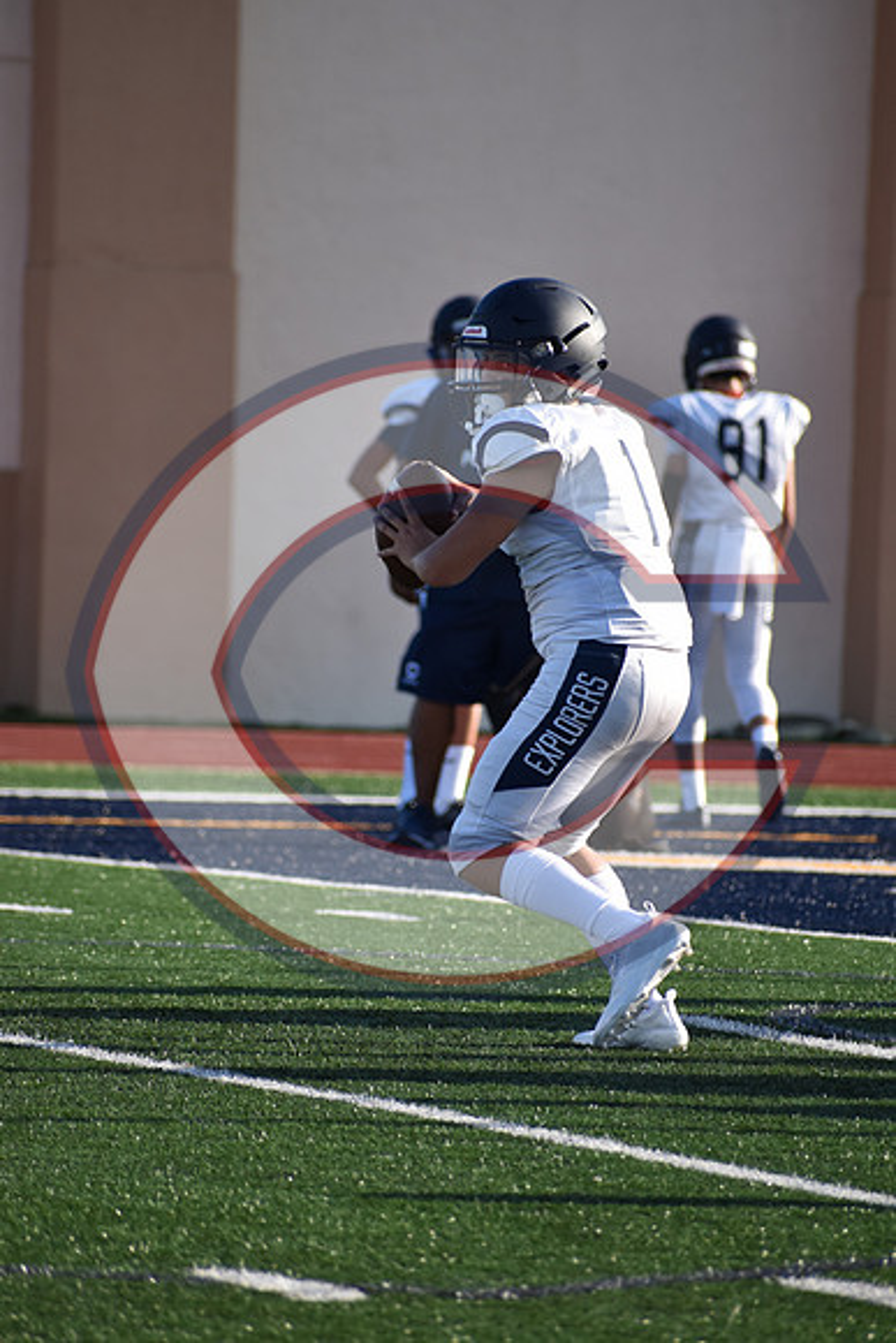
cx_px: 448
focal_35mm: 450
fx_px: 16789
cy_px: 672
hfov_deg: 3.1
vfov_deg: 4.6
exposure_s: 1/1000
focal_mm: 300
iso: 500
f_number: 6.3
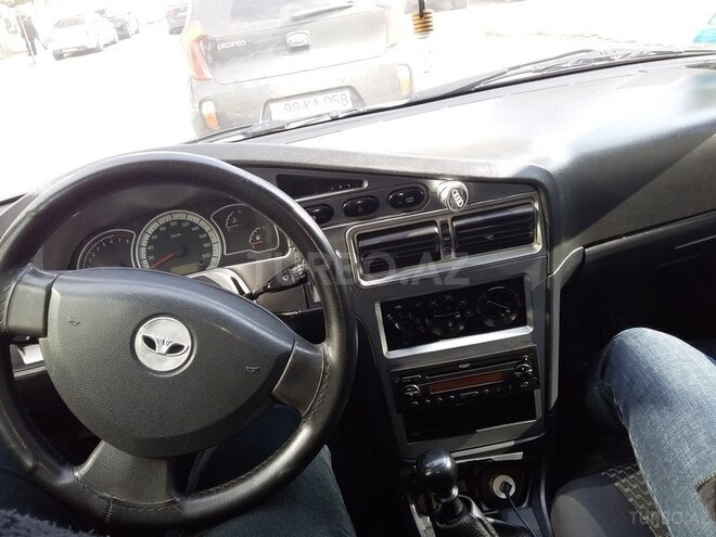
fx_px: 641
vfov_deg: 45.4
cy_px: 268
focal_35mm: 31
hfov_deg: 58.4
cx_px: 358
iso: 50
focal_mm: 3.3
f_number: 2.2
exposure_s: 1/100
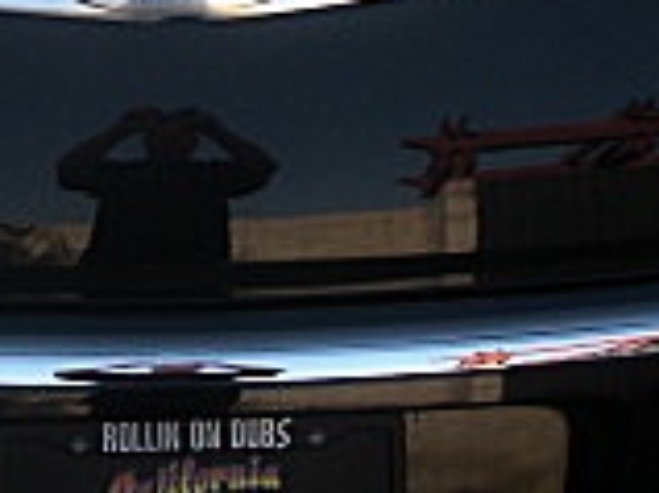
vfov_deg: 10.1
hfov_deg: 13.6
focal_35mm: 145
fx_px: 2758
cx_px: 162
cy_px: -62
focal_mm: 6.3
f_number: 2.8
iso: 50
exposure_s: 1/250
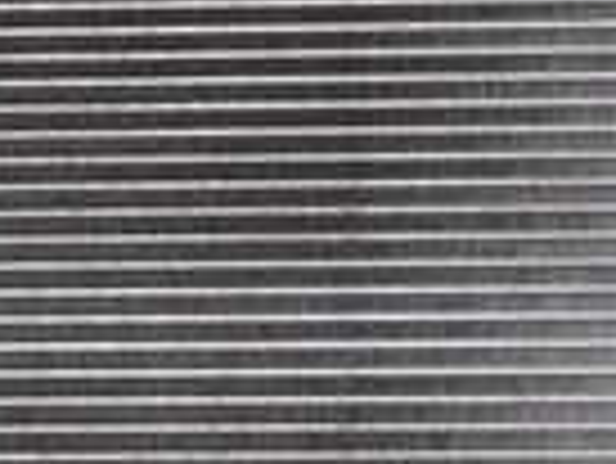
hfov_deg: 15.0
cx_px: 355
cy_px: 653
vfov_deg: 11.0
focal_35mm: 131
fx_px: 2333
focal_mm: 5.4
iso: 200
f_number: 2.3
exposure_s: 1/30
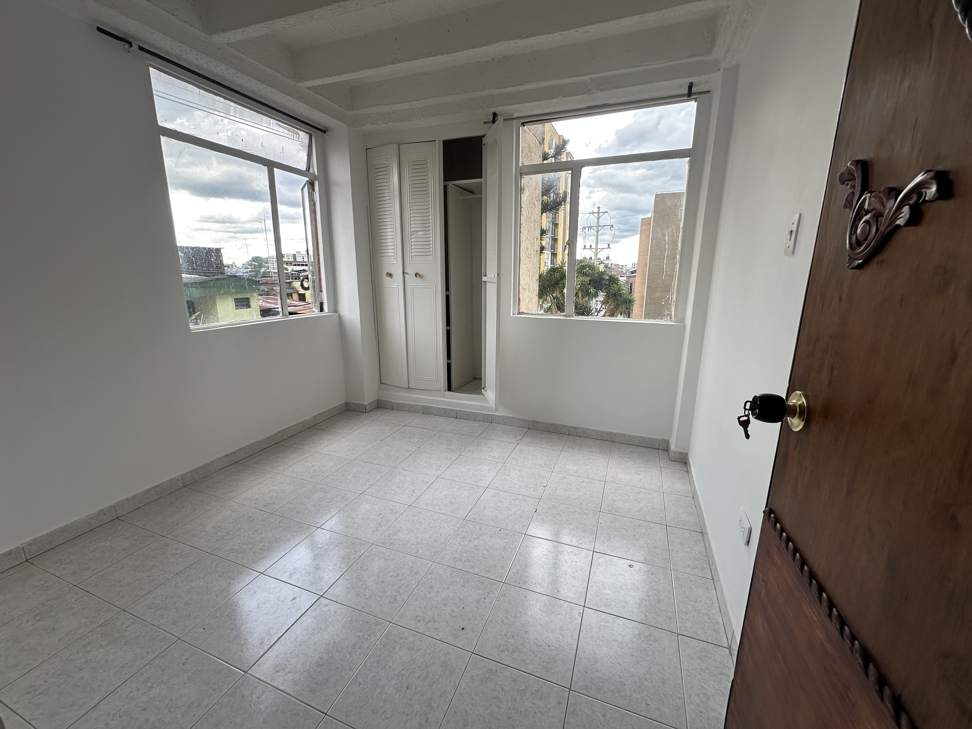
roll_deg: -0.2
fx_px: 393
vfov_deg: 85.7
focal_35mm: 14
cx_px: 486
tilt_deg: -13.2
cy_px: 364
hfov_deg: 102.1
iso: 40
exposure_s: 1/164
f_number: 2.2
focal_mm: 2.22
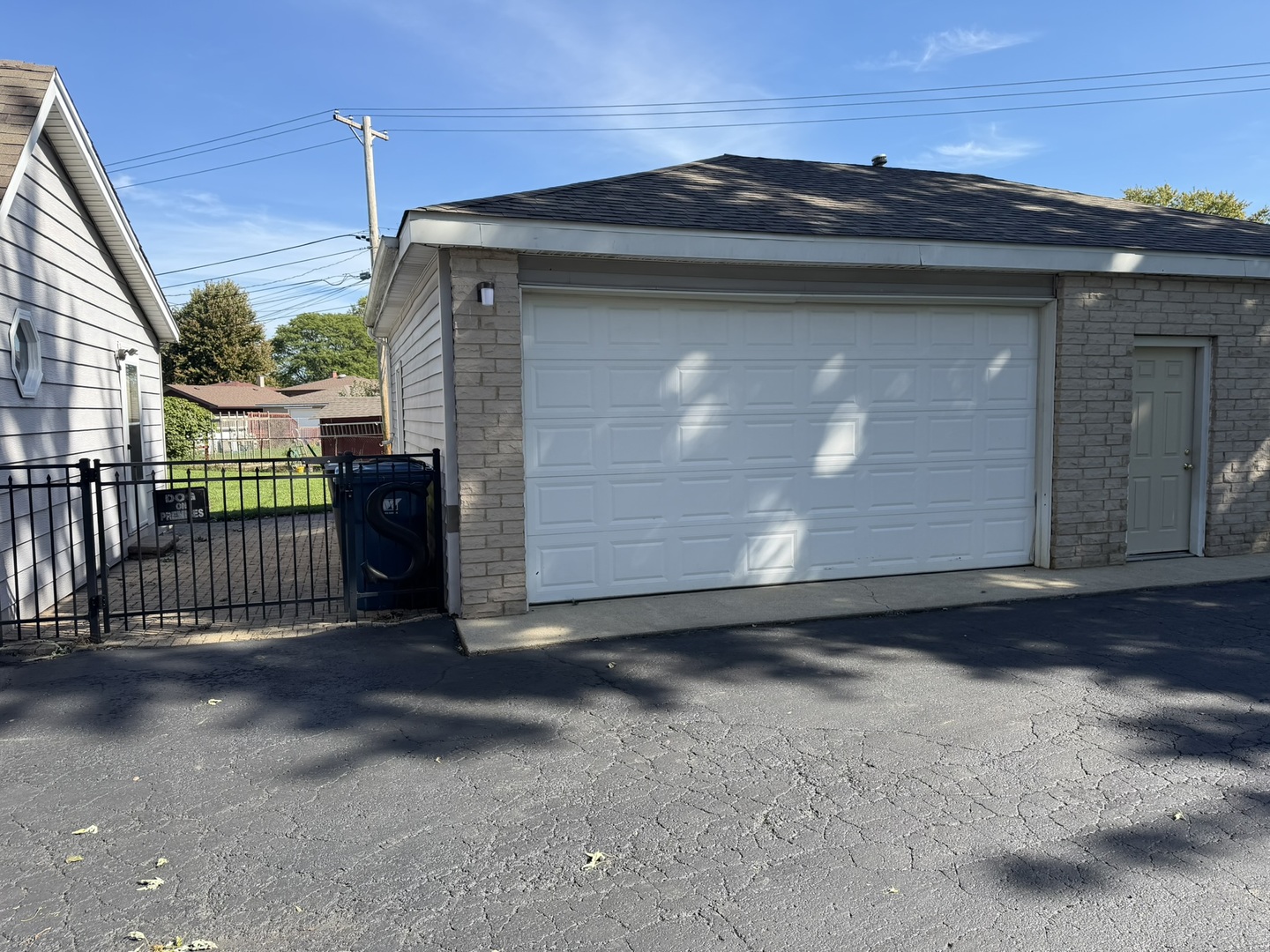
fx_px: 881
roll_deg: +0.9
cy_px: 476
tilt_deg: -5.3
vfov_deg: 56.8
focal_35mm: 24
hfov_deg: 71.6
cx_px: 635
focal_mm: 6.76
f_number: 1.78
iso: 80
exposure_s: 1/2053
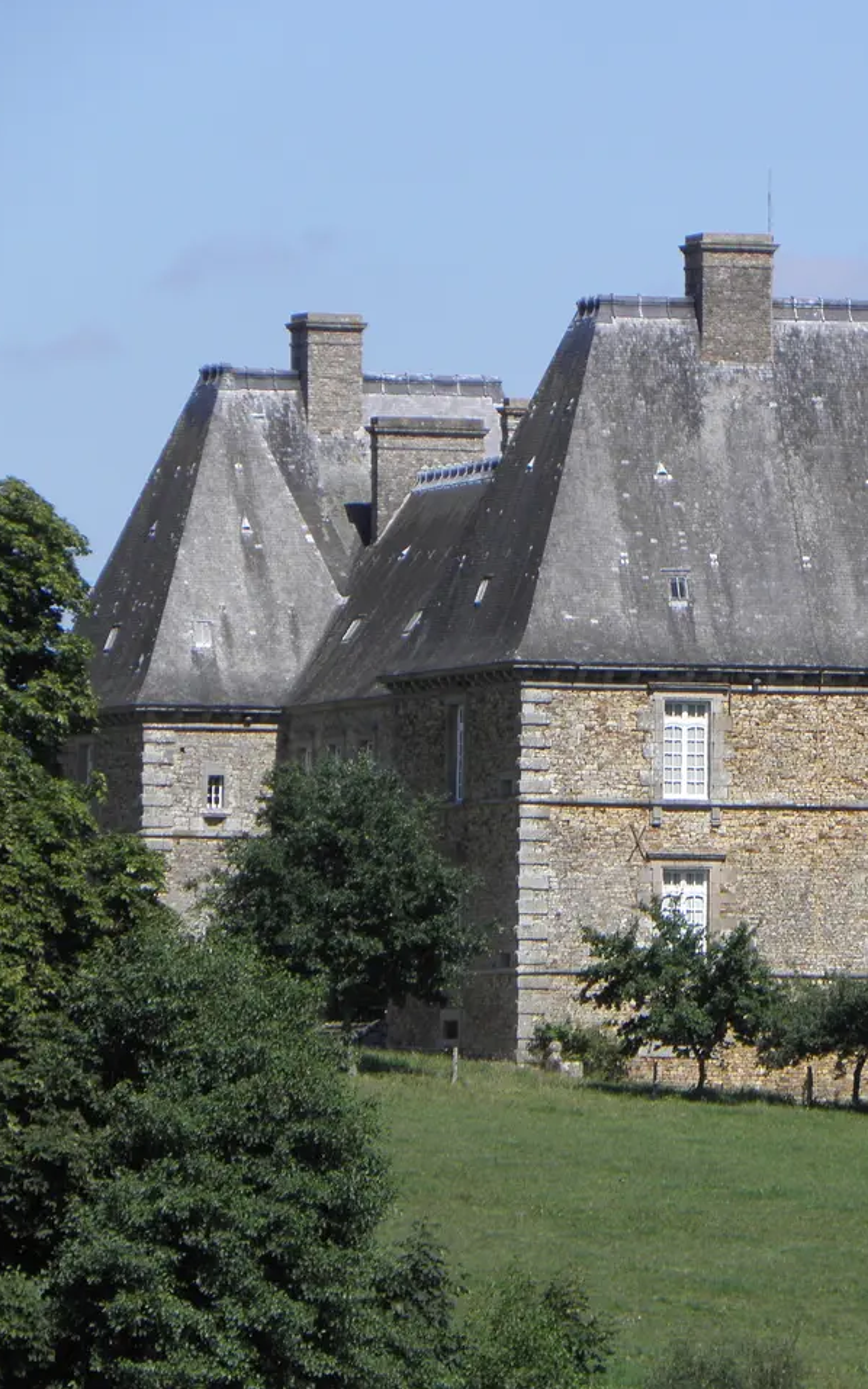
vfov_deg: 5.1
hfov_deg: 3.2
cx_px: 724
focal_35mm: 411
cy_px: 694
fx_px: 15558
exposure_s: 1/500
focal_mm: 51.76
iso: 64
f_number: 5
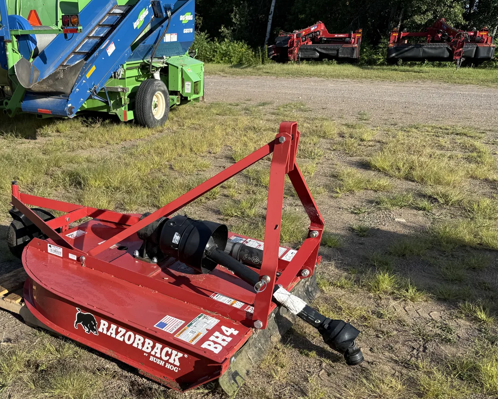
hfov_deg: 50.3
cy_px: 260
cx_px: 153
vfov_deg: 41.8
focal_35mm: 35
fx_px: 516
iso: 80
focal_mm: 6.76
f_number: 1.78
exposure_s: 1/2370
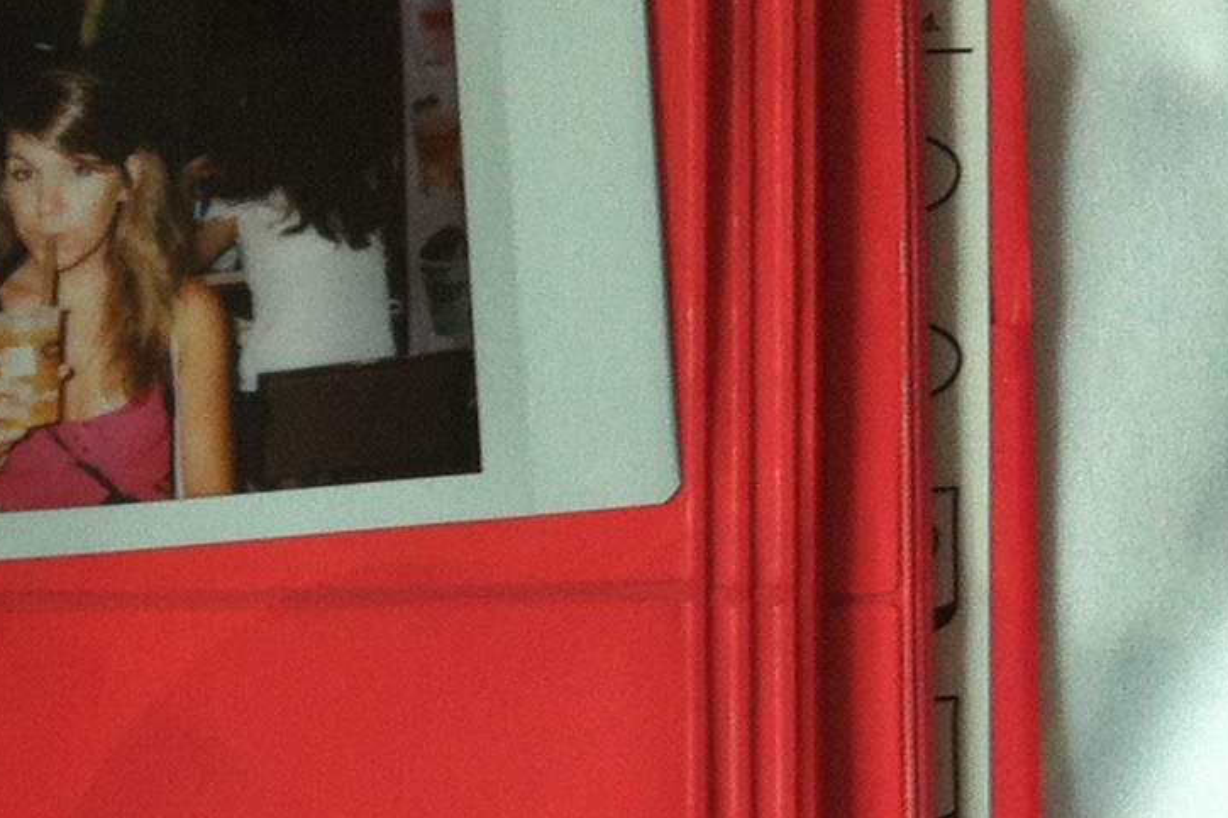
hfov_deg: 14.9
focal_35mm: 130
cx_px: -457
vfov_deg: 10.2
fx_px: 4433
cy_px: 1202
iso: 80
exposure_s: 1/17
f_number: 2.8
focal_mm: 3.85
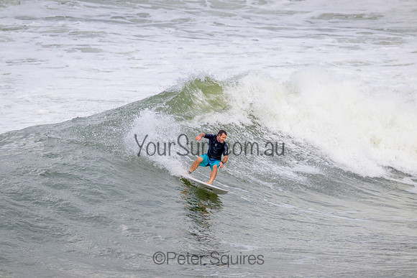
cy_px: 139
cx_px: 208
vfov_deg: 1.7
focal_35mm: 800
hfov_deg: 2.6
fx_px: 9268
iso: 800
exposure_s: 1/2000
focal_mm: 800
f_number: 11
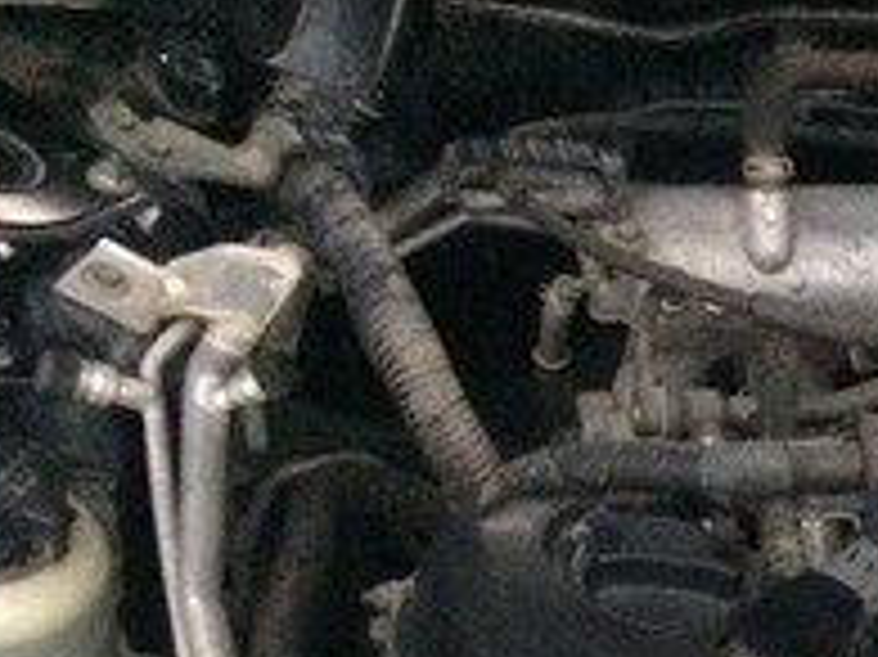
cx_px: 1238
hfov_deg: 18.2
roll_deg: -19.0
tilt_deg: -44.0
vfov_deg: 14.3
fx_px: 2484
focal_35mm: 98
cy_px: 929
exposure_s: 1/17
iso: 400
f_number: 2.2
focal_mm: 4.15
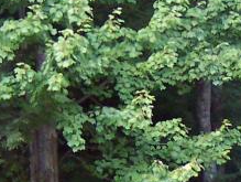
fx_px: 1172
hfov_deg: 11.5
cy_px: 142
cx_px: 292
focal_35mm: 168
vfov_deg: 8.8
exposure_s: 1/125
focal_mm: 5.6
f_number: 2.4
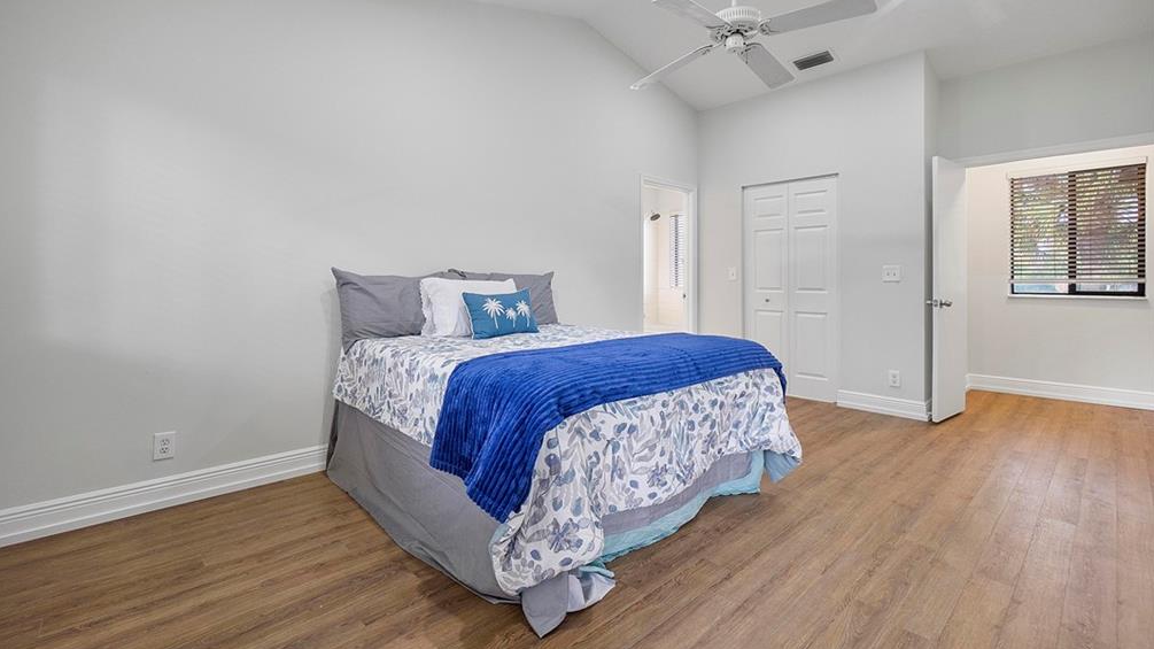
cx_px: 568
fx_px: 490
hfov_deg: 99.4
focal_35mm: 16
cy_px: 291
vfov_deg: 66.9
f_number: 7.1
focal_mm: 10
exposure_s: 1/40
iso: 250
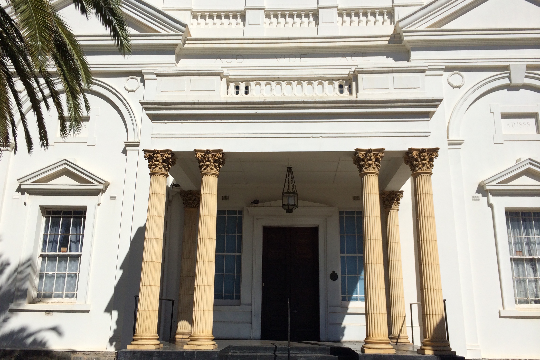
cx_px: 265
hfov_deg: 58.7
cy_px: 194
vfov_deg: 41.1
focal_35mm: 32
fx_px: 480
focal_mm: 4.12
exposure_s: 1/5128
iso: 40
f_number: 2.2
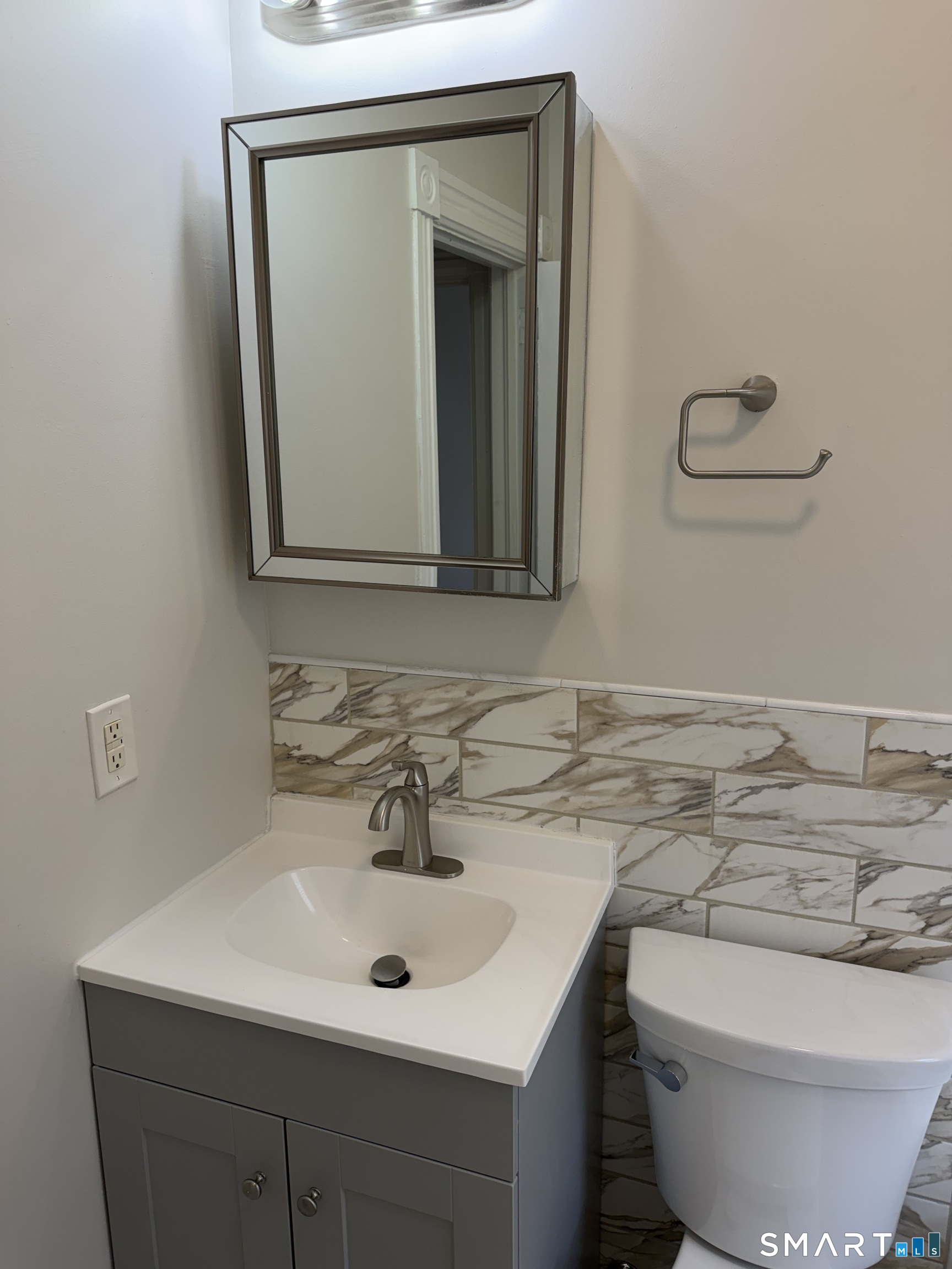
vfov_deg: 71.6
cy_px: 634
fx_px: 880
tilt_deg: -13.0
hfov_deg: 56.8
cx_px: 476
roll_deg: +0.1
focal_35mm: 24
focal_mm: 6.76
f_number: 1.78
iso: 50
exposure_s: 1/127
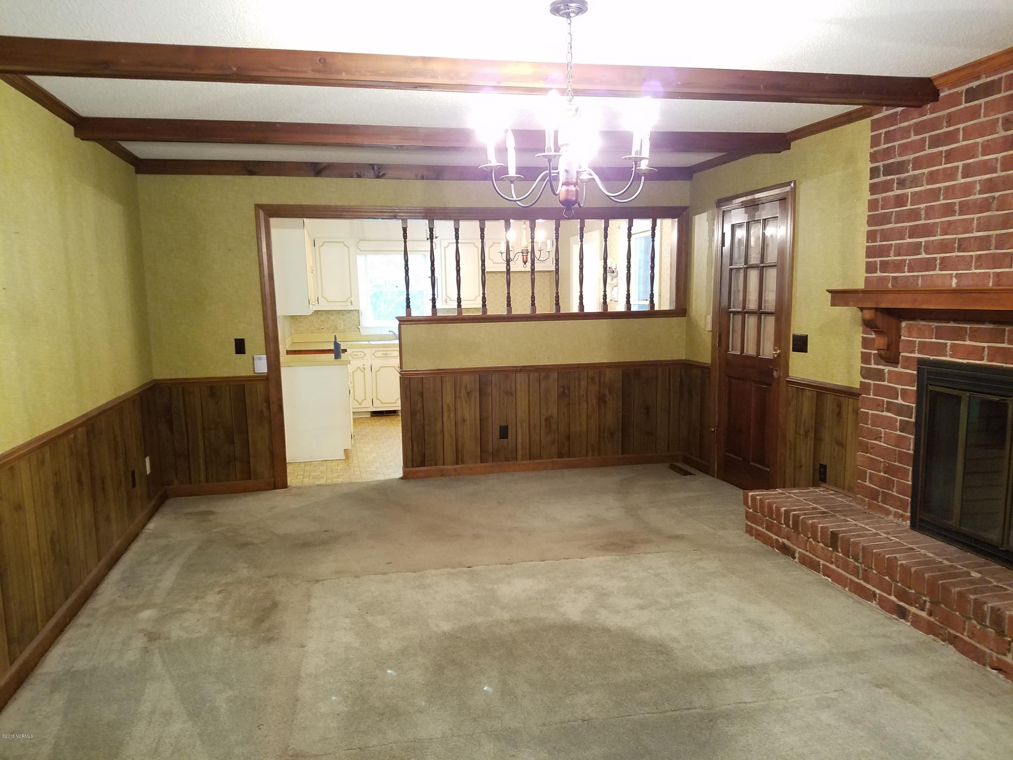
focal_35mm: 26
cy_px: 380
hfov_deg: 67.3
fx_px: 761
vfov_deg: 53.1
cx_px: 506
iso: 200
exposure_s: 1/11
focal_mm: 4.2
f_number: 1.7
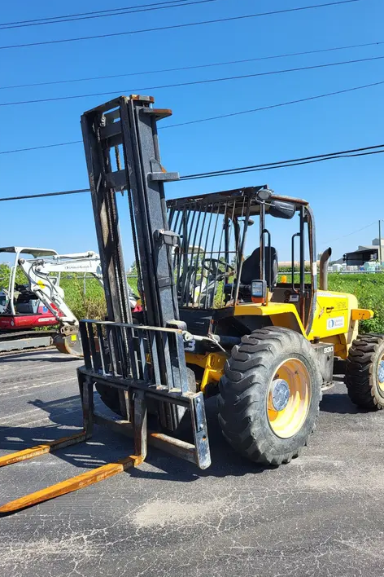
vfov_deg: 65.5
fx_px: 448
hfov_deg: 46.4
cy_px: 279
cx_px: 199
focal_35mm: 28
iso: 40
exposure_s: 1/1681
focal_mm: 5.4
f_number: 1.8
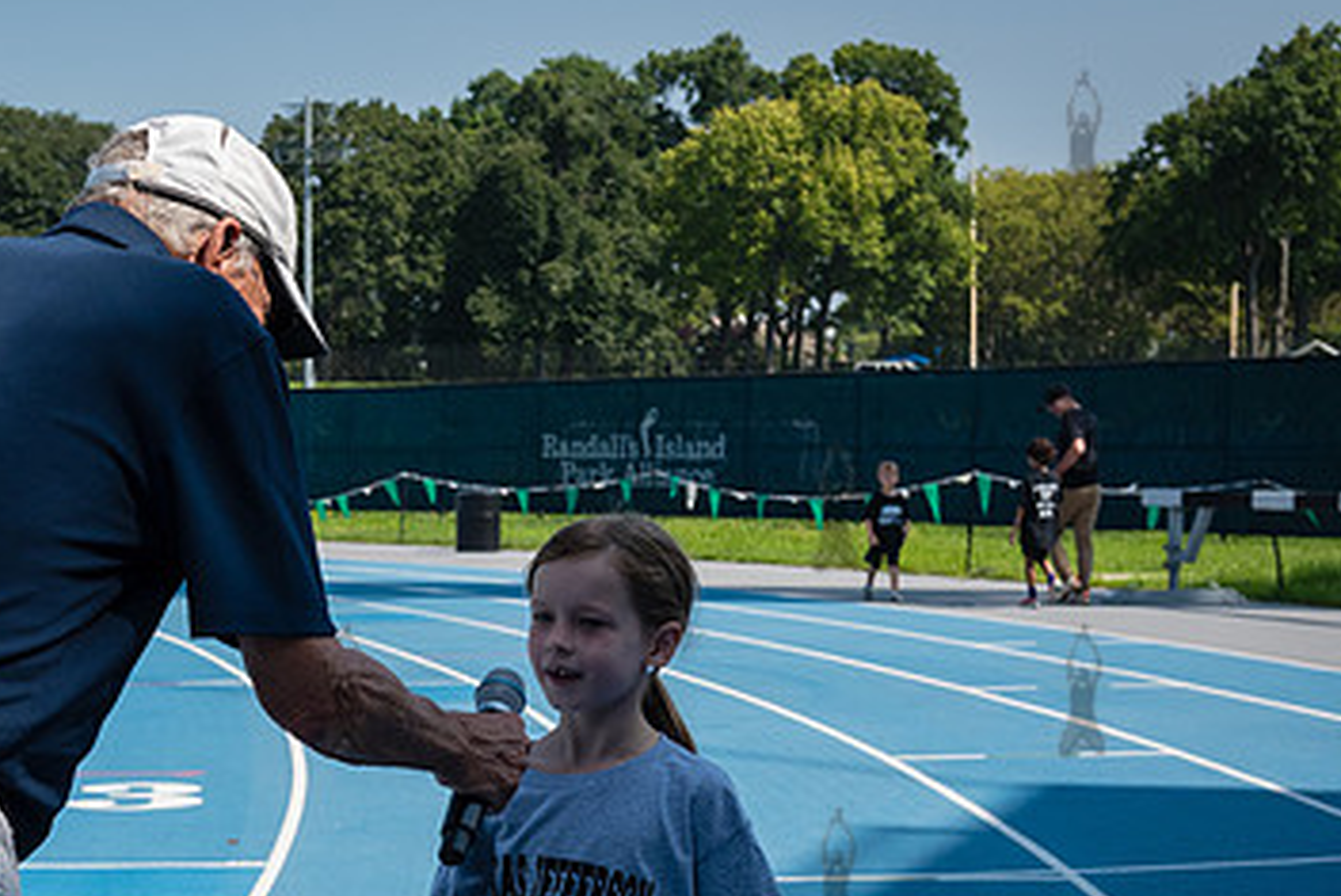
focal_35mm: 79
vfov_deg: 17.1
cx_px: 330
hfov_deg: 25.3
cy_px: 790
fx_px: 2944
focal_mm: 38
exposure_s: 1/1600
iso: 400
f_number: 5.6
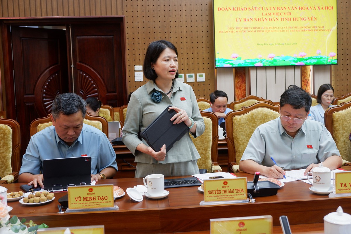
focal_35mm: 41
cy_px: 117
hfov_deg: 47.4
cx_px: 176
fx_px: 400
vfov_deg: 32.7
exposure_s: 1/60
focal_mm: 27.7
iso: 640
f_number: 4
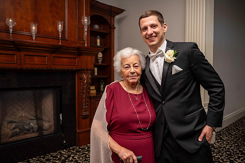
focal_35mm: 32
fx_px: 218
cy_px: 82
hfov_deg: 58.5
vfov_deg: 41.1
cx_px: 139
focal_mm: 28
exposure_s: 1/125
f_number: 4.5
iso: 800
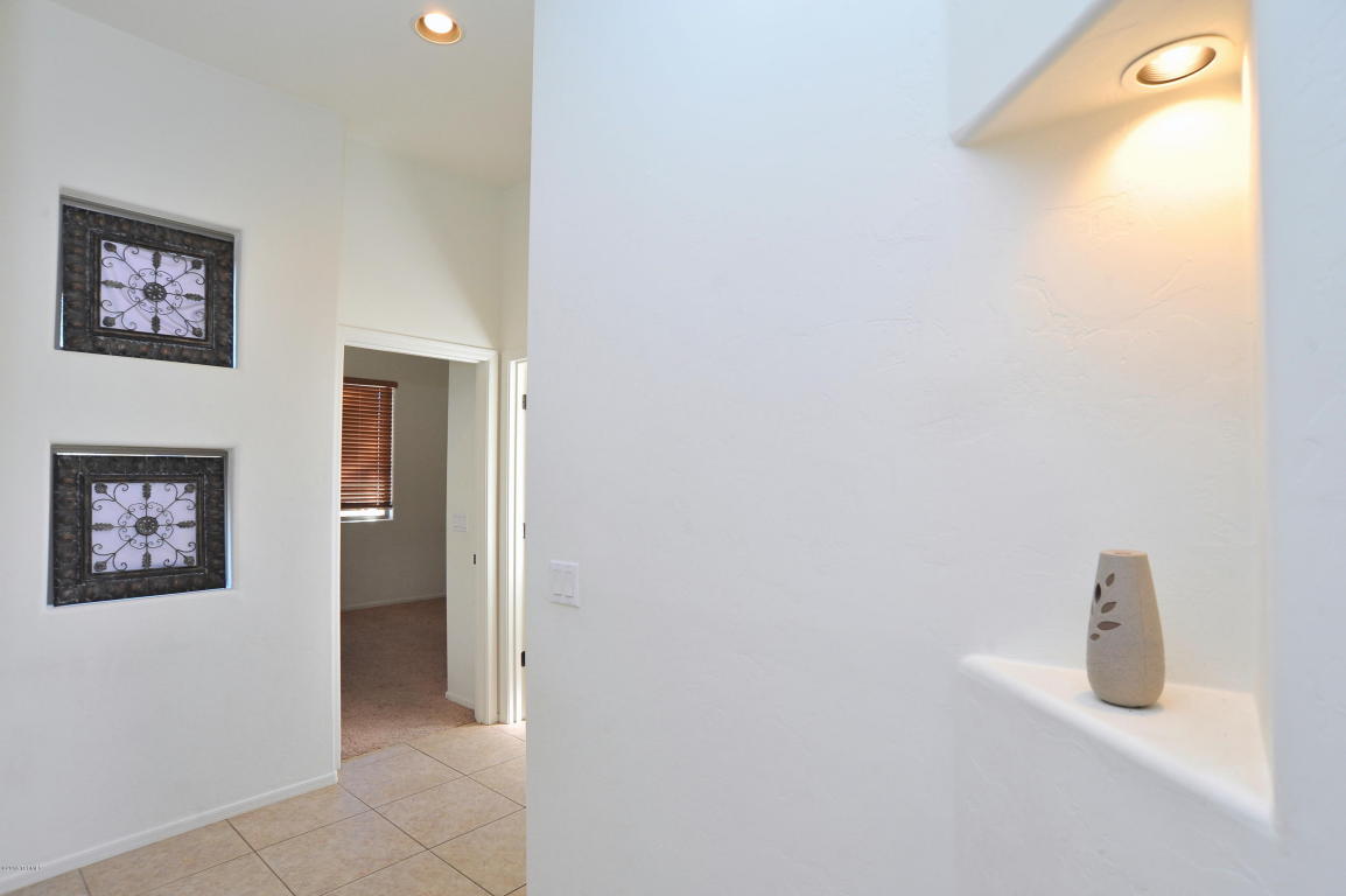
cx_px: 673
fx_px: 673
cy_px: 448
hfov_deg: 90.0
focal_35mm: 18
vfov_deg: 67.3
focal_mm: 18
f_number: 9
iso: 1000
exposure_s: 1/30
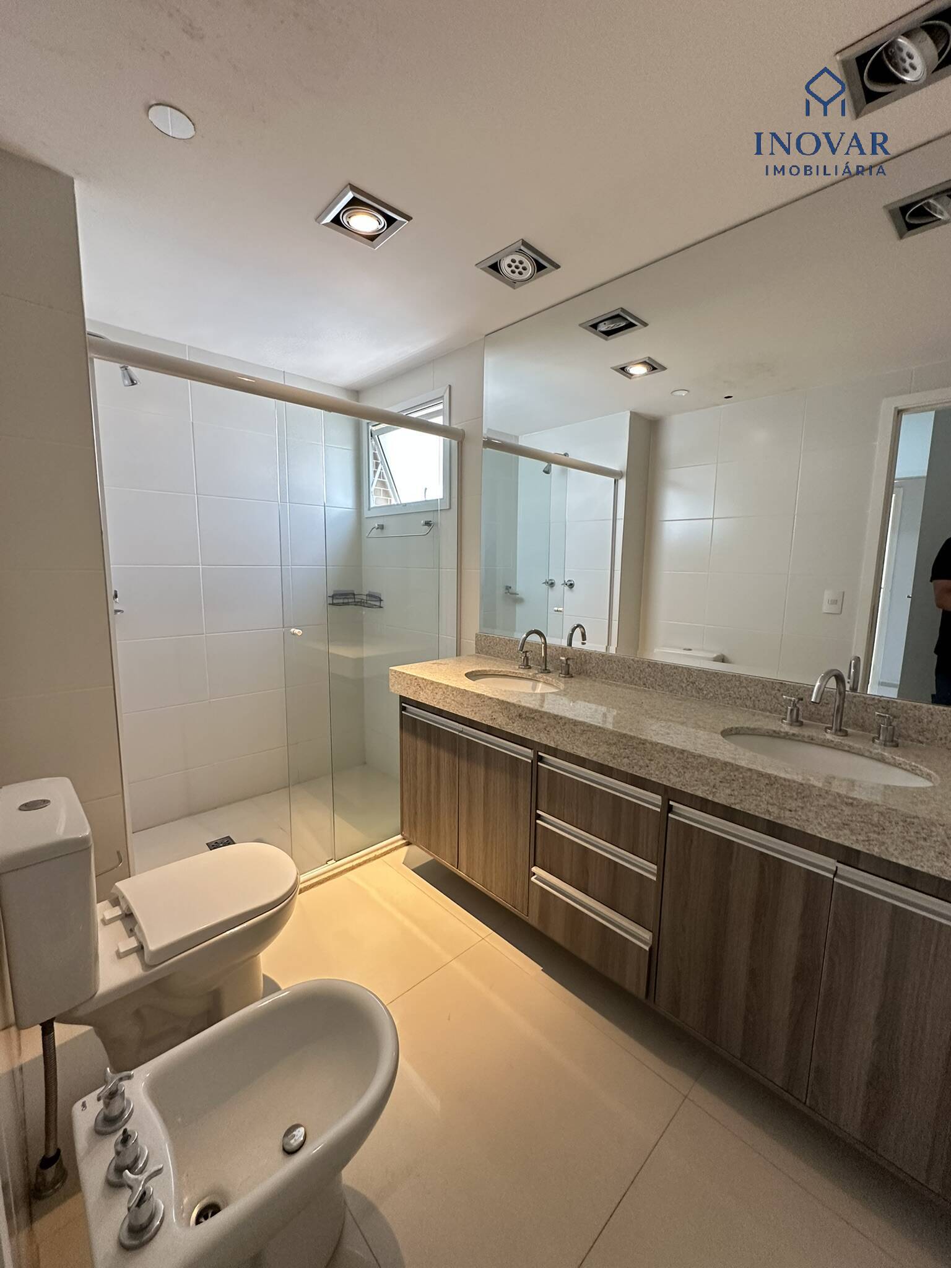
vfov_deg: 102.1
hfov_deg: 85.7
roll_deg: -1.3
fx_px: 513
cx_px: 476
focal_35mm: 14
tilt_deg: -8.2
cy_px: 634
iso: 320
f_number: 2.2
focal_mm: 2.22
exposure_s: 1/120
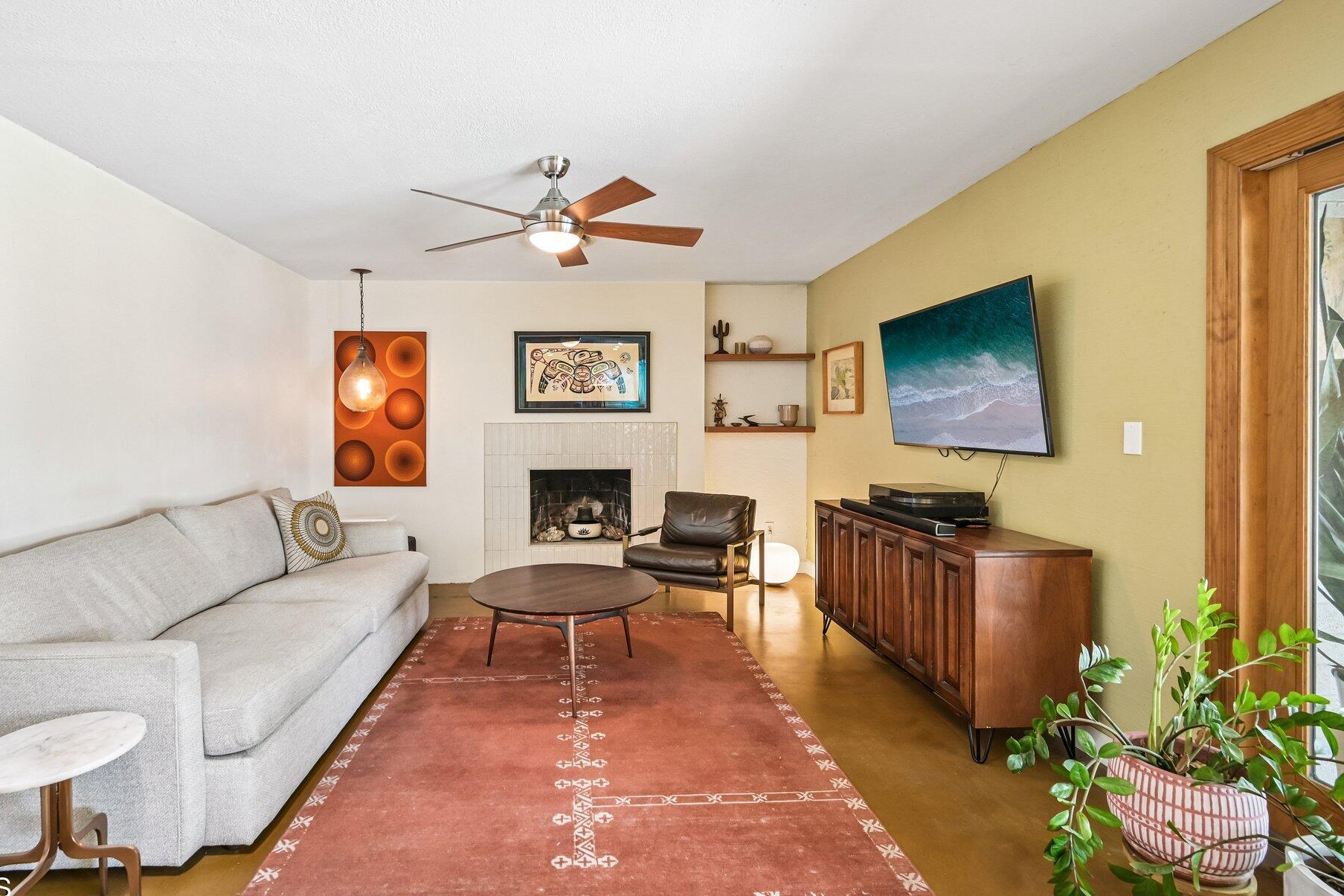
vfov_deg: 70.4
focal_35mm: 17
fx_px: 635
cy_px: 427
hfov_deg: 93.0
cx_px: 602
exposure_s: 1/5
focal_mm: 15
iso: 640
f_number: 8
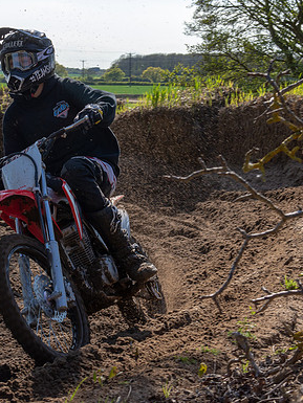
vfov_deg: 16.4
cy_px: 202
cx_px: 87
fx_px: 1400
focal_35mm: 120
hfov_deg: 12.3
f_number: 8
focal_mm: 48
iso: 200
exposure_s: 1/320
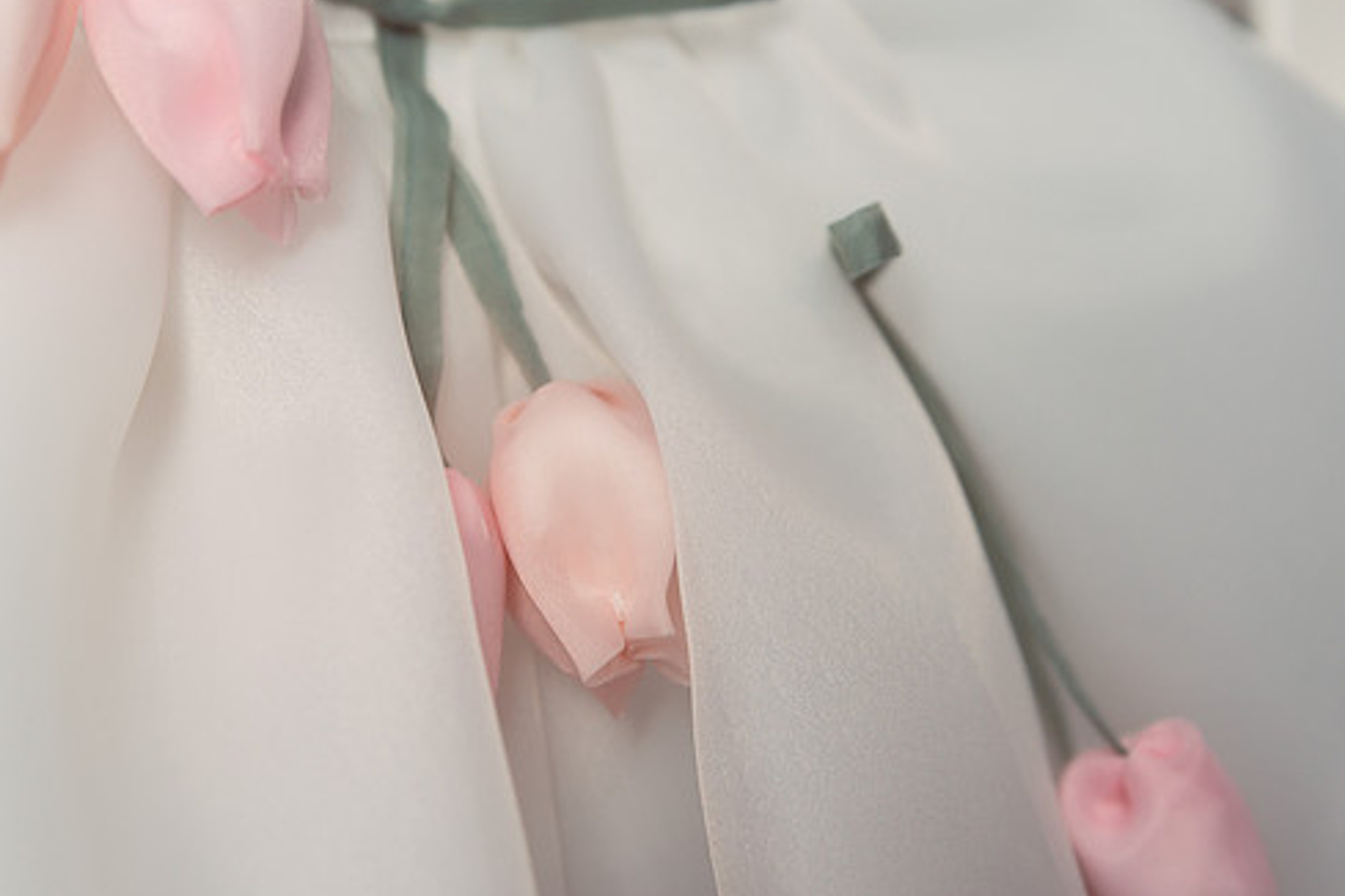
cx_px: 597
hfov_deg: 24.5
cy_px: 426
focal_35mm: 83
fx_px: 3101
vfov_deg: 16.5
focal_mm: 70
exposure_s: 1/250
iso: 320
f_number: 3.5
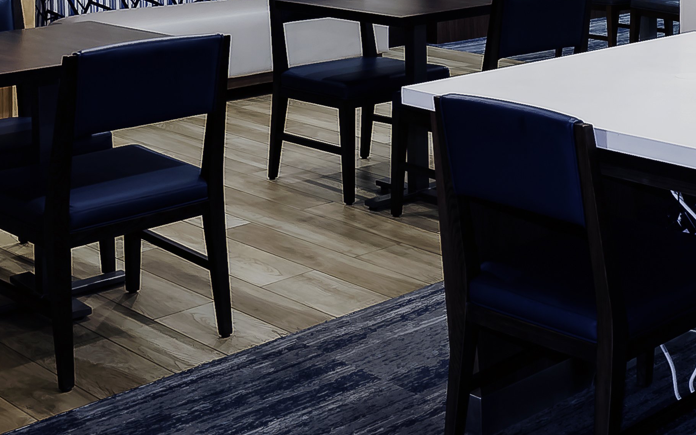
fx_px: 1176
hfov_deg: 27.9
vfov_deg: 20.4
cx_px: 883
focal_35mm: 62
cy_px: 22
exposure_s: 1/3.33
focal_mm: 15
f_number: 8
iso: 200
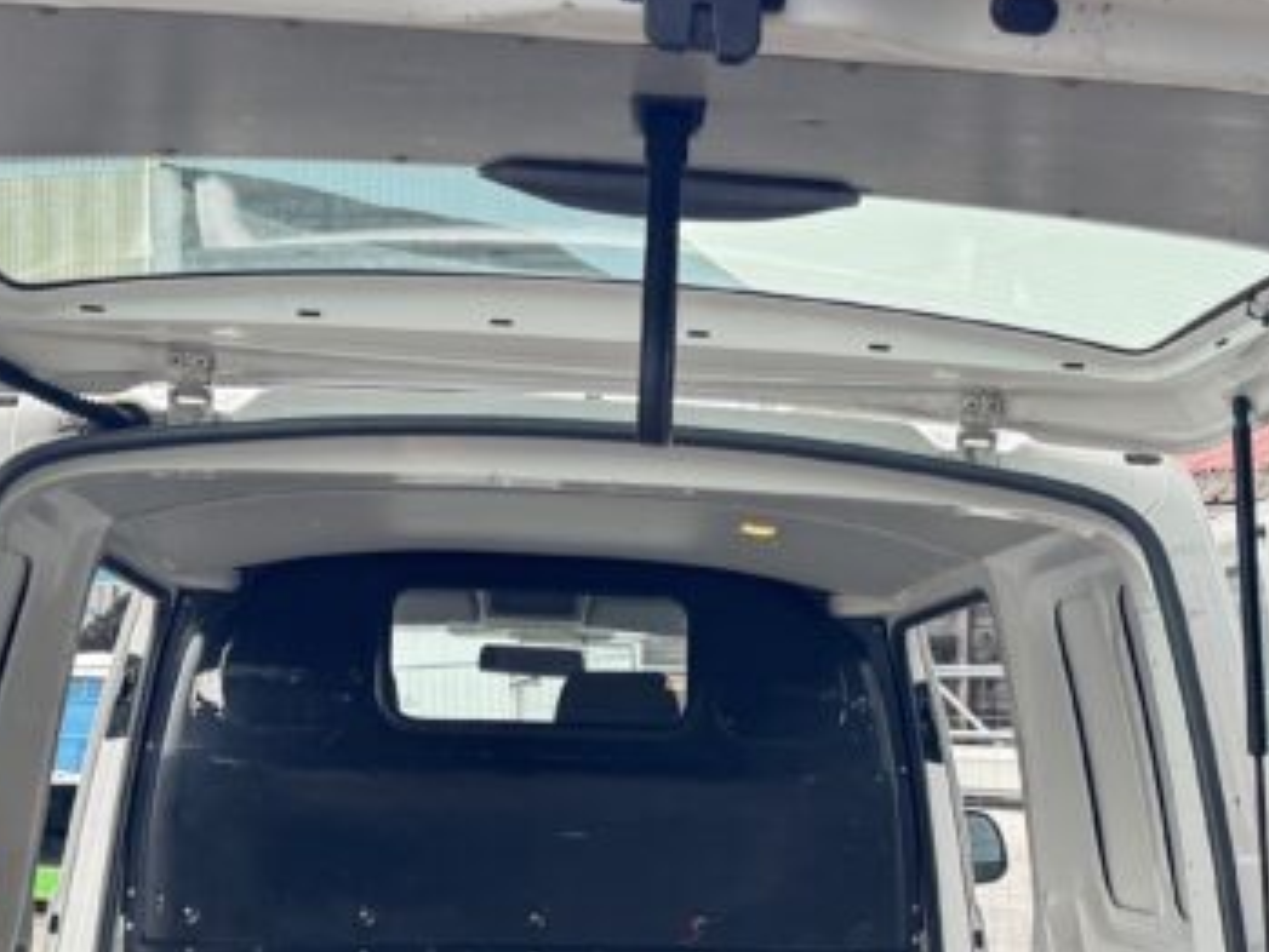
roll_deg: -1.5
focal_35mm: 55
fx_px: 2017
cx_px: 873
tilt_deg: +0.4
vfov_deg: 25.8
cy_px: 832
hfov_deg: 34.5
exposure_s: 1/122
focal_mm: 6.76
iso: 100
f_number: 1.78
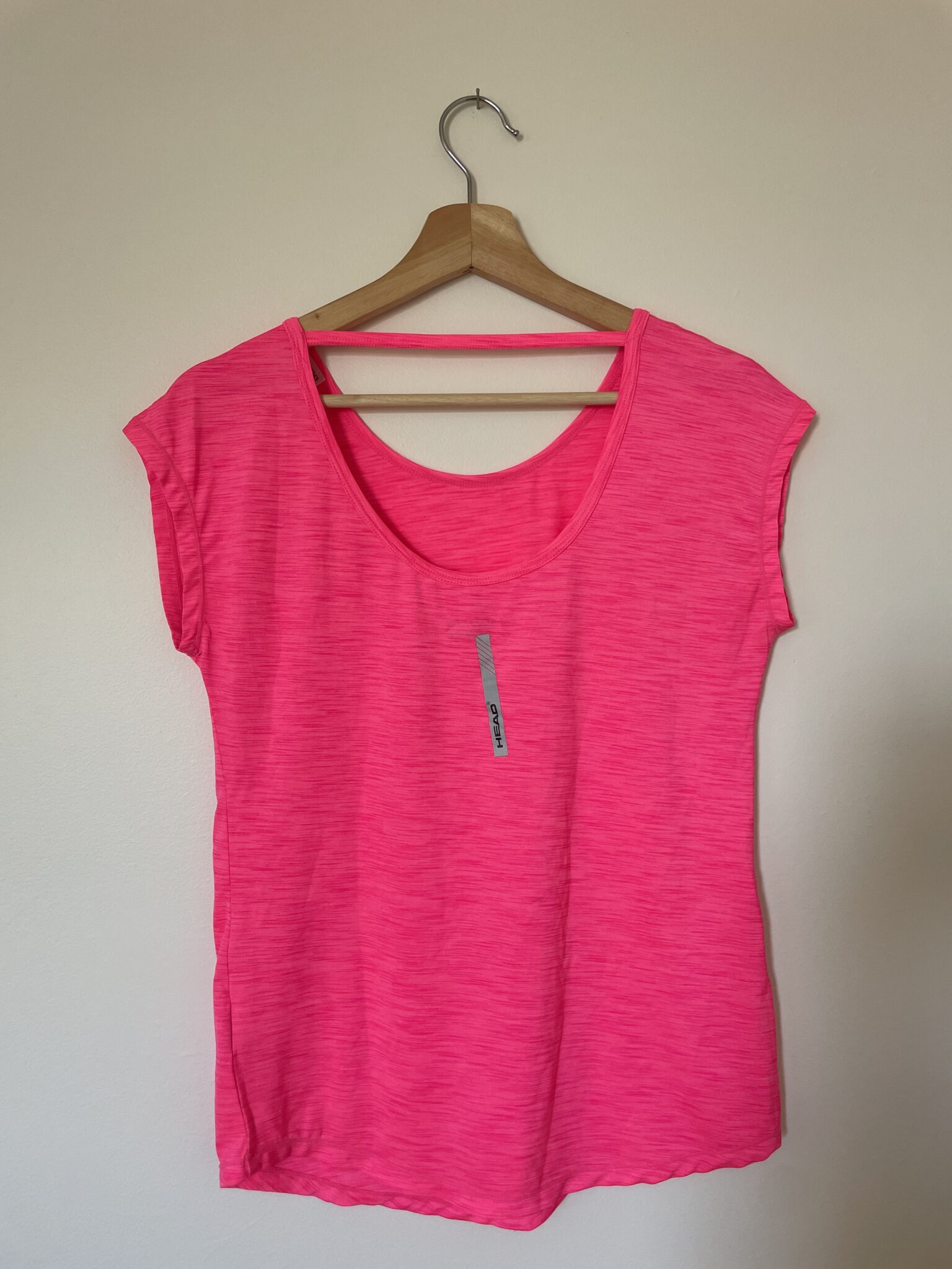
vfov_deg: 67.3
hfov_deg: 53.1
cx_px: 476
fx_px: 953
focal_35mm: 26
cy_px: 634
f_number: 1.6
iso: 100
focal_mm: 4.2
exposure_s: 1/121
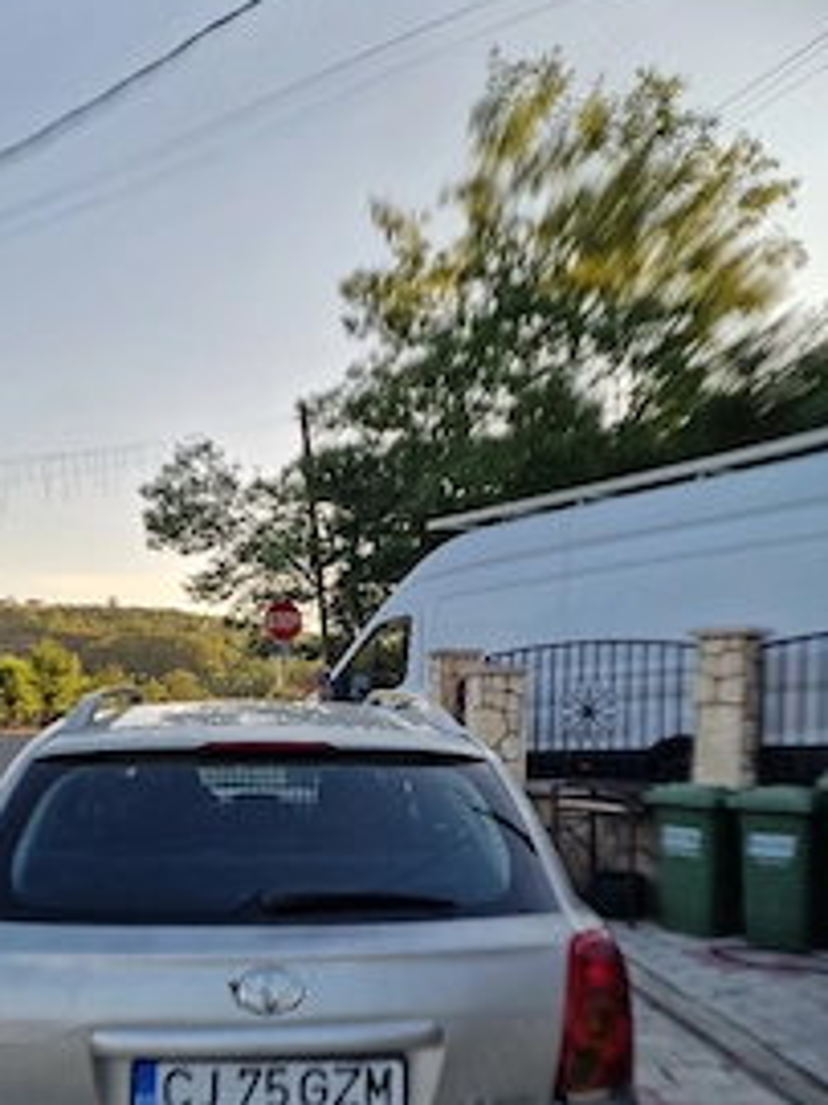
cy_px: 758
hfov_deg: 41.5
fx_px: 1085
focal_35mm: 34
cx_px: 314
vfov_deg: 52.7
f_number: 1.8
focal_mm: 6.4
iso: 50
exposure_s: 1/476
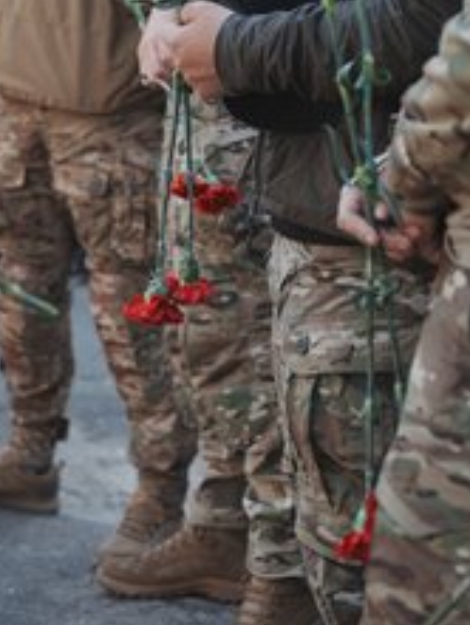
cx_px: 93
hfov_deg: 14.9
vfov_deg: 19.8
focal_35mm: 99
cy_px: 263
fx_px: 1791
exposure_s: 1/320
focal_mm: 57
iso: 100
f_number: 3.5
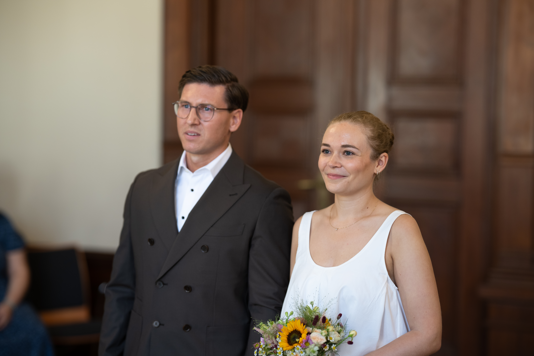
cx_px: 267
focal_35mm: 85
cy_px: 178
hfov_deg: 23.9
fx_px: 1261
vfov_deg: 16.1
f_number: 1.8
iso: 500
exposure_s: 1/160
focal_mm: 85
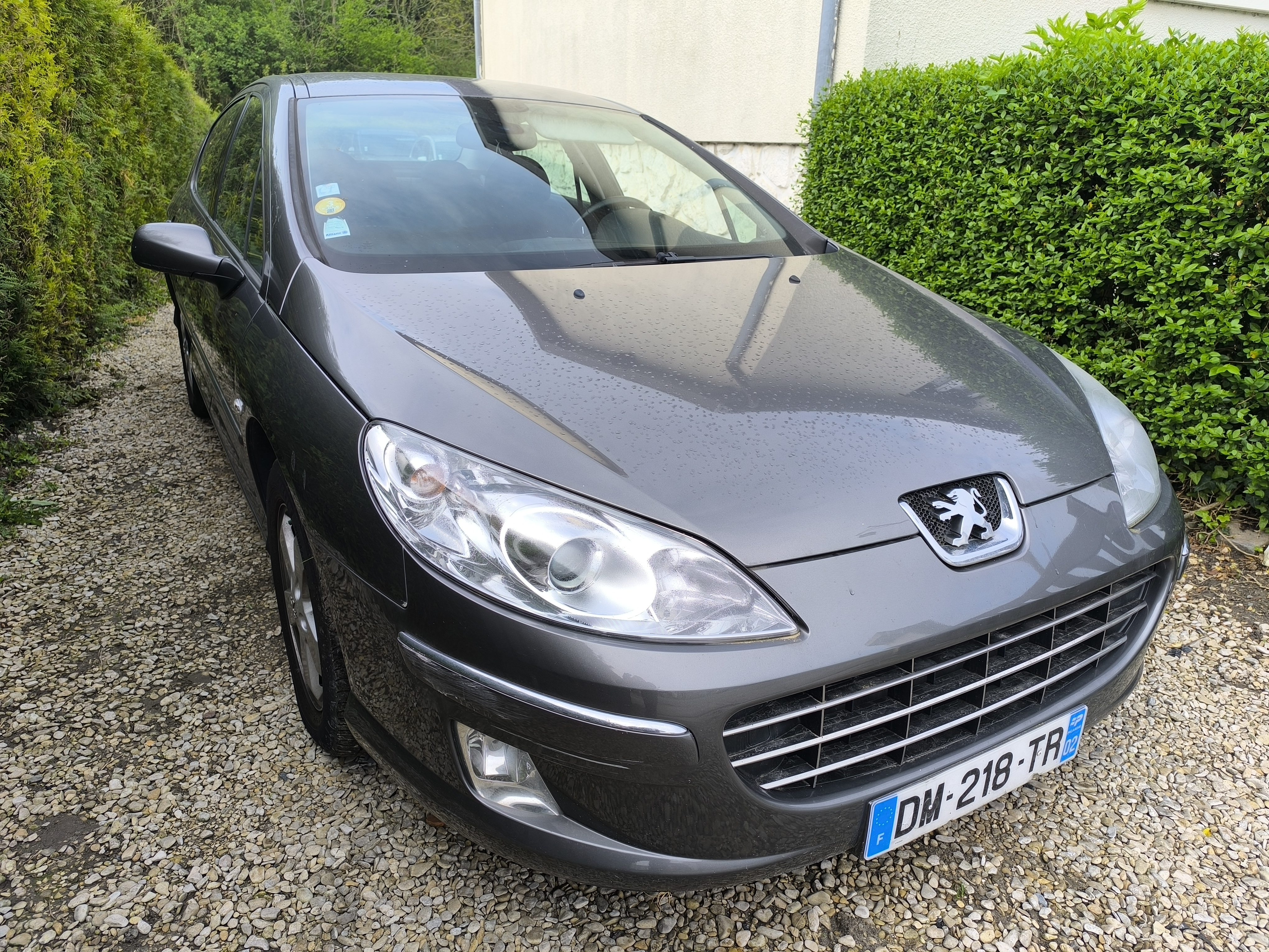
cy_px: 476
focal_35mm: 23
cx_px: 634
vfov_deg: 58.9
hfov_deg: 73.9
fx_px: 843
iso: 50
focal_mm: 6.14
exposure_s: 1/230
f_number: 1.65
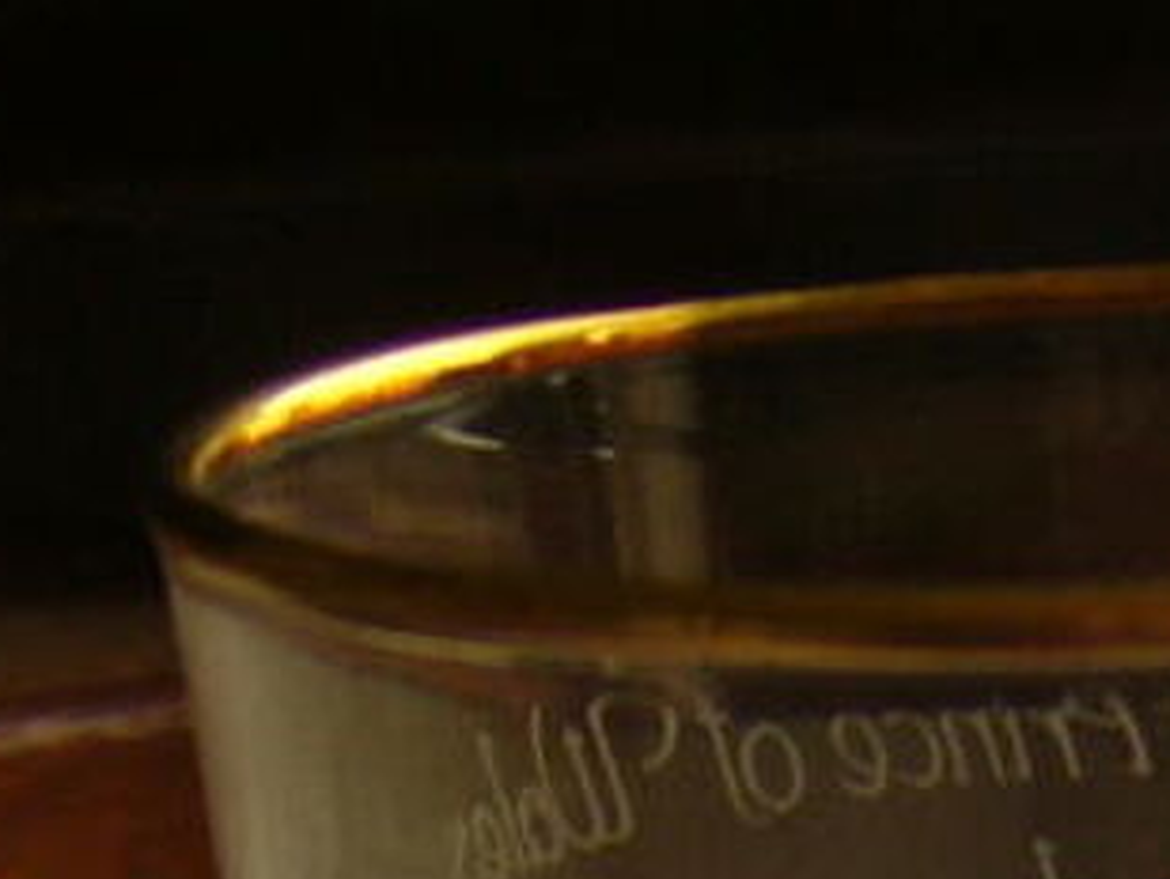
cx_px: 1053
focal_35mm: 151
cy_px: 2222
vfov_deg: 8.8
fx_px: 5106
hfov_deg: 13.0
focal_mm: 5.8
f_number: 2.8
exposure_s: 1/80
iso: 80
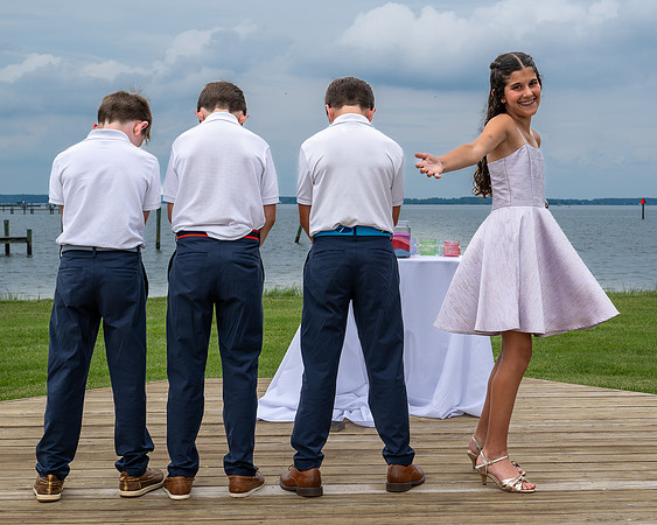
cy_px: 240
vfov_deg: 26.4
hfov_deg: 32.5
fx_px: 1118
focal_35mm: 58
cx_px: 431
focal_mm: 41
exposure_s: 1/400
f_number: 8
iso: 110
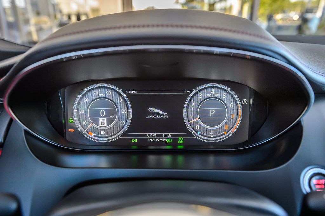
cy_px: 117
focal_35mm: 26
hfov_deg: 68.4
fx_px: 239
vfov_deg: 48.7
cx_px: 155
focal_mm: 24
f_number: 4
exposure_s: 1/80
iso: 400
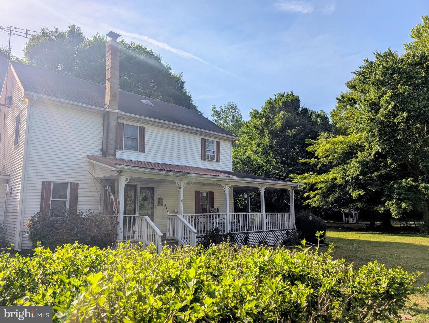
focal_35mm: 24
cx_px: 214
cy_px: 162
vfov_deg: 56.9
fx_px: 298
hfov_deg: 71.5
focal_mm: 6.9
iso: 18
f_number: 1.68
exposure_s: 1/1346
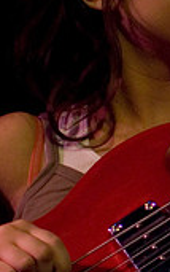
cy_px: 67
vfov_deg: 8.4
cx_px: 423
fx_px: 1844
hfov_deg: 5.1
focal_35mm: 249
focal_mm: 48
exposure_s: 1/80
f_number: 2.8
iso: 800
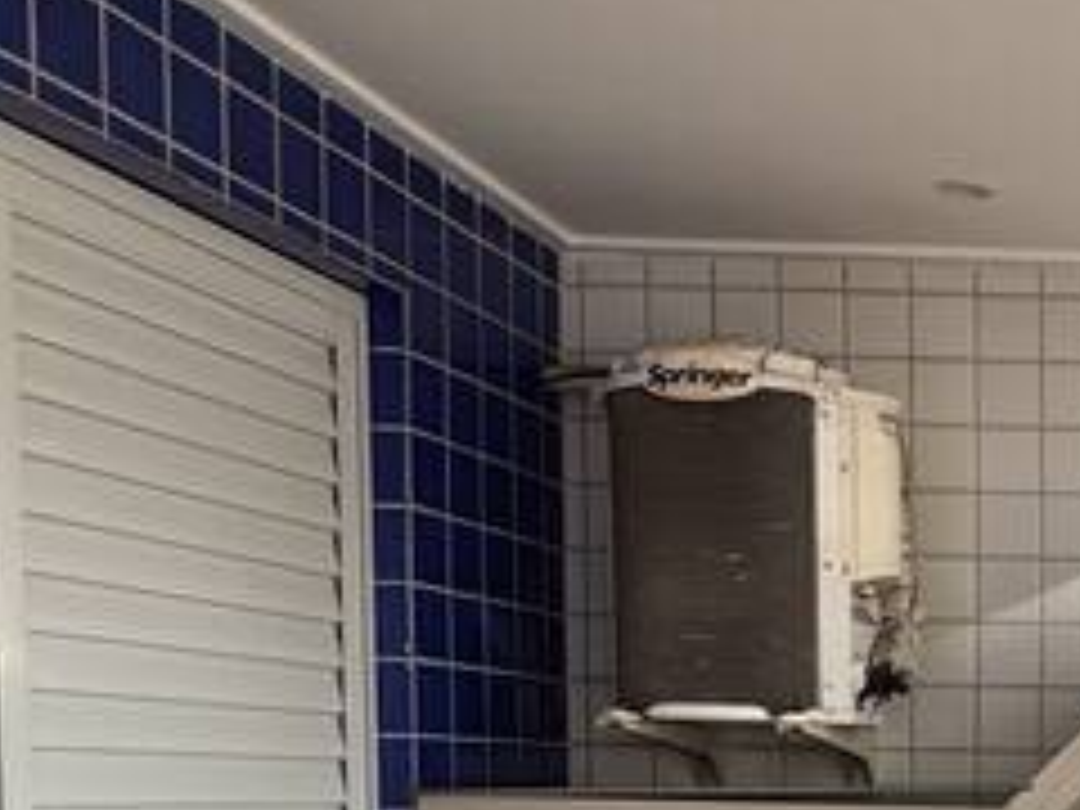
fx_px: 1966
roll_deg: +0.8
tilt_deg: -3.8
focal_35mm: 63
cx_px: 1458
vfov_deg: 21.7
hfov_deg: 25.7
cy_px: 958
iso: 40
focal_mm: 2.22
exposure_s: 1/407
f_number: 2.2
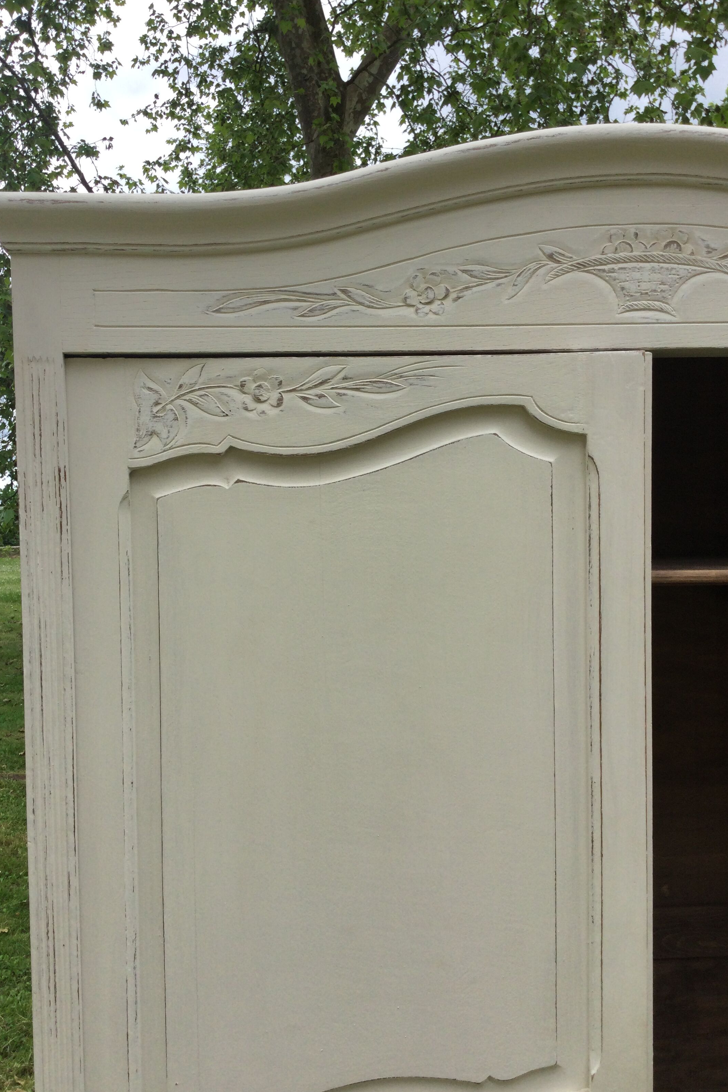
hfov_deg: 40.0
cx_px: 350
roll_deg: +1.1
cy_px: 540
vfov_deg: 57.2
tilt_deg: -3.1
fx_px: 1001
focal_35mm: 33
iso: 25
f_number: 2.4
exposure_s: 1/473
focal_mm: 3.3
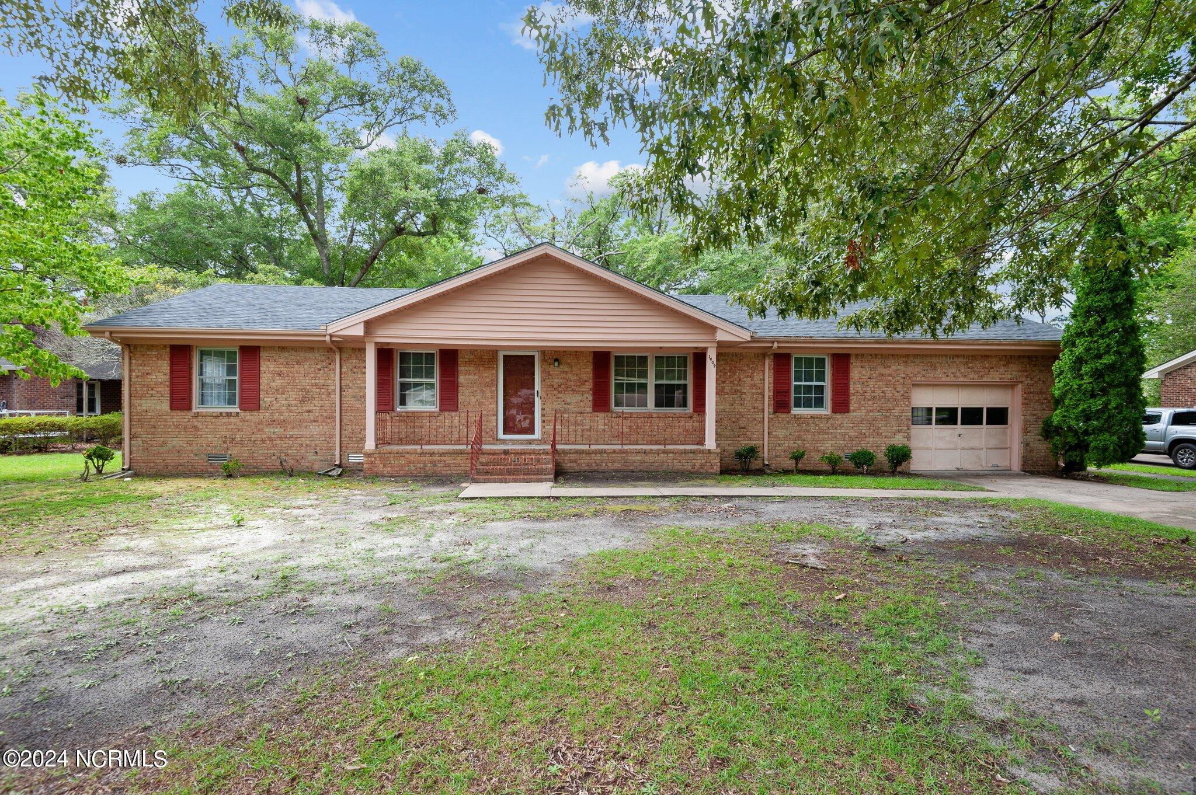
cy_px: 398
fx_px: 531
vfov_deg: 73.7
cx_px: 598
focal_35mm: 16
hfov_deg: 96.8
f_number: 7.1
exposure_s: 1/200
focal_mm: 16
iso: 400
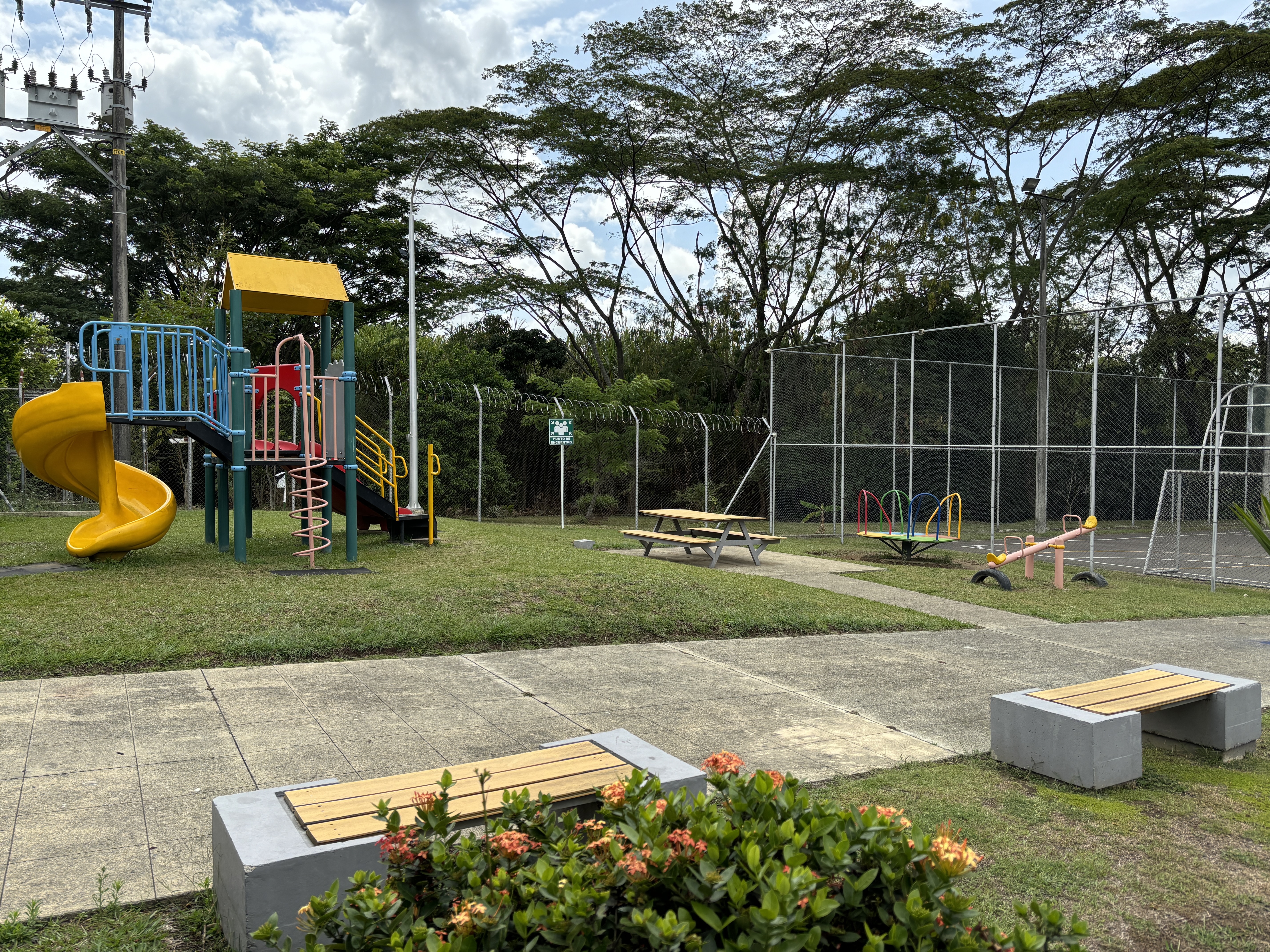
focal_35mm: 26
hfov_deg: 67.3
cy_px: 476
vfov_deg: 53.1
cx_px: 635
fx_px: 954
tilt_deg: -1.1
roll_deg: -0.5
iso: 50
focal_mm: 5.96
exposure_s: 1/1616
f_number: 1.6
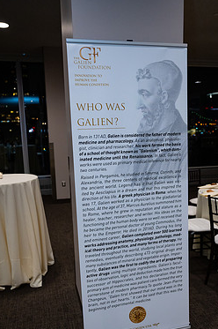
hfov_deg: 37.7
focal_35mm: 35
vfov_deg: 54.1
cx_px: 120
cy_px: 196
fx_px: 318
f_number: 3.2
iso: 3200
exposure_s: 1/200
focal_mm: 29
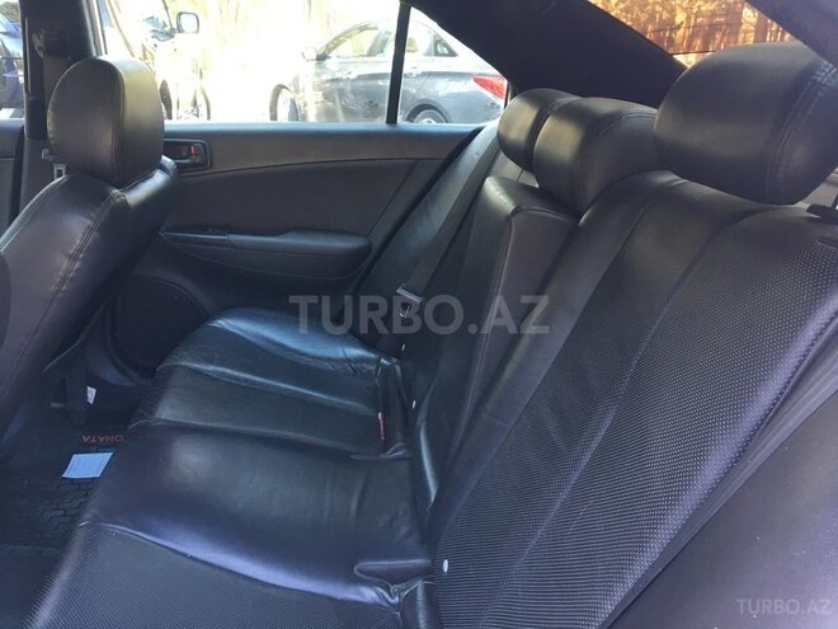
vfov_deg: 48.2
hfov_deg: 61.7
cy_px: 314
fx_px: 702
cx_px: 419
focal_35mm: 29
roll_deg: -0.8
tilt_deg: -21.3
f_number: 2.2
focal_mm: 4.15
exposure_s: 1/33
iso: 80
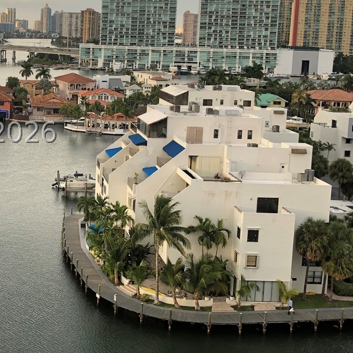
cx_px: 22
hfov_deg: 25.1
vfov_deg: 26.0
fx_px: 761
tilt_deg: -6.6
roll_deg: -1.2
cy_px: 132
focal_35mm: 66
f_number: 1.8
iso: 20
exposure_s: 1/151
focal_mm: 4
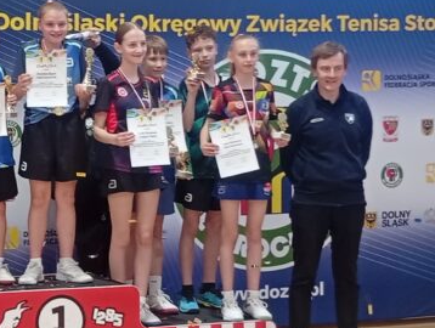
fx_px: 1322
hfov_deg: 18.3
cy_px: 182
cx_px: 27
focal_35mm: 105
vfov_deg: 14.1
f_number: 1.8
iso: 124
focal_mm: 3.84
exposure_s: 1/50
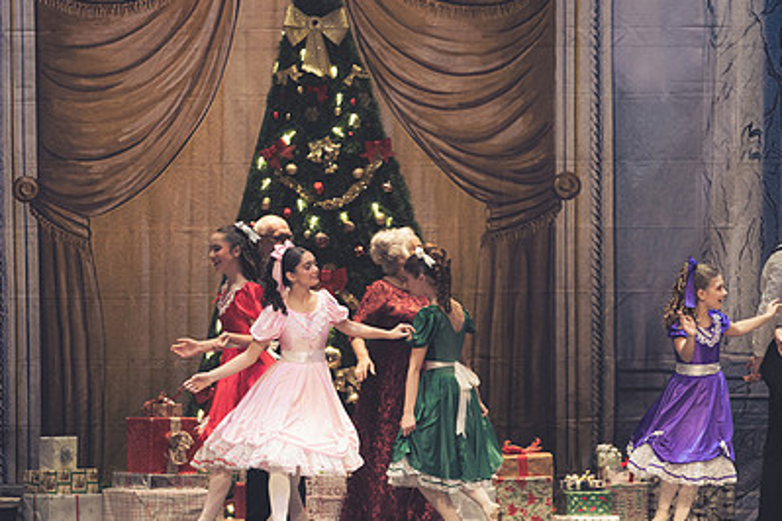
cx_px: 298
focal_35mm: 291
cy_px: 357
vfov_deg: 4.7
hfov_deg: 7.1
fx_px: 6321
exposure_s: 1/320
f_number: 2.8
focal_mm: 200
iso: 1400
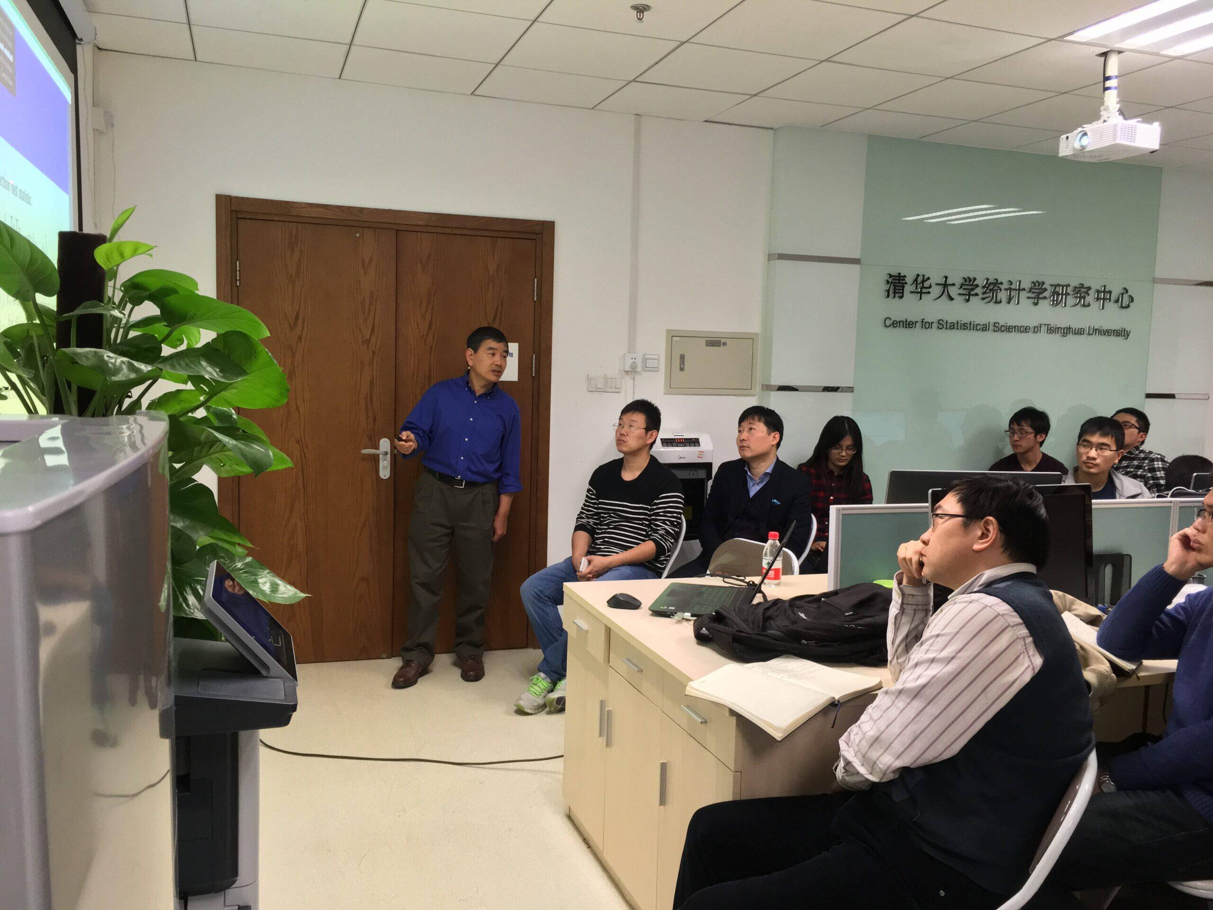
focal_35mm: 29
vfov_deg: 48.2
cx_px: 606
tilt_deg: -5.0
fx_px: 1016
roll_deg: -1.7
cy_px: 455
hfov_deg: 61.7
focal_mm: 4.15
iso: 125
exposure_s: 1/33
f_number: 2.2
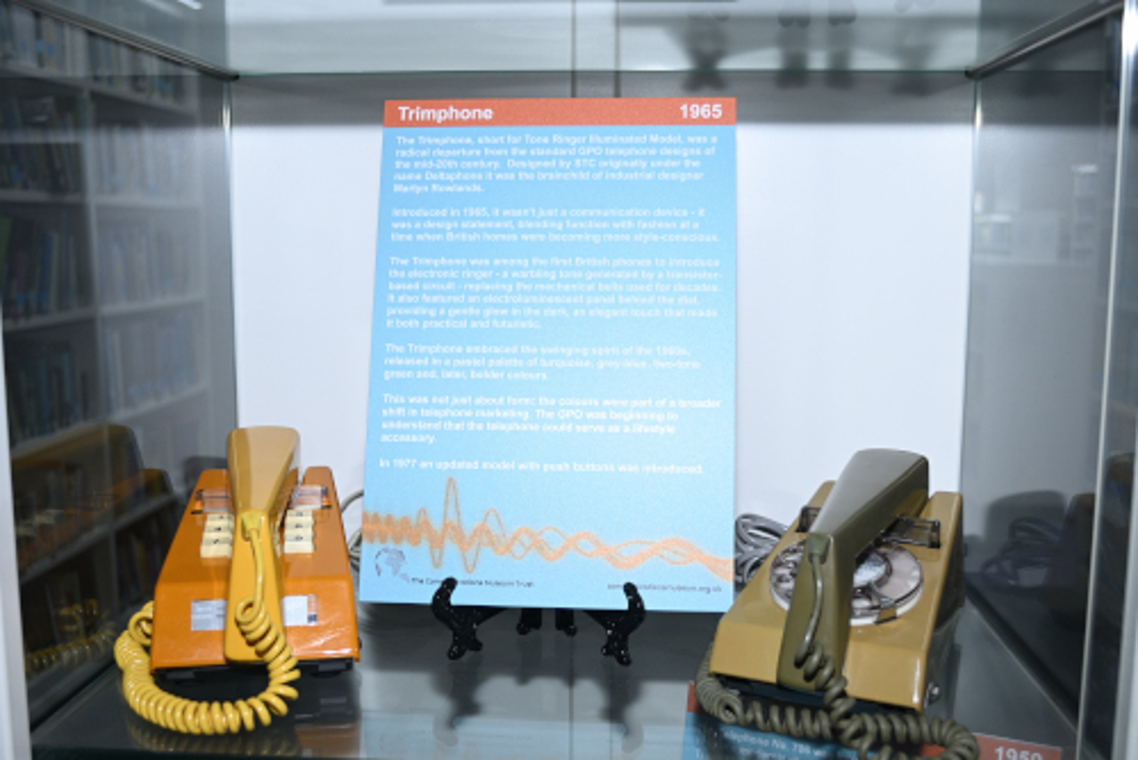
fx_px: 1170
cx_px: 572
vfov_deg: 36.0
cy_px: 387
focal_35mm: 37
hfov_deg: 51.9
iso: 400
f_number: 4
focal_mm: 24
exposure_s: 1/200
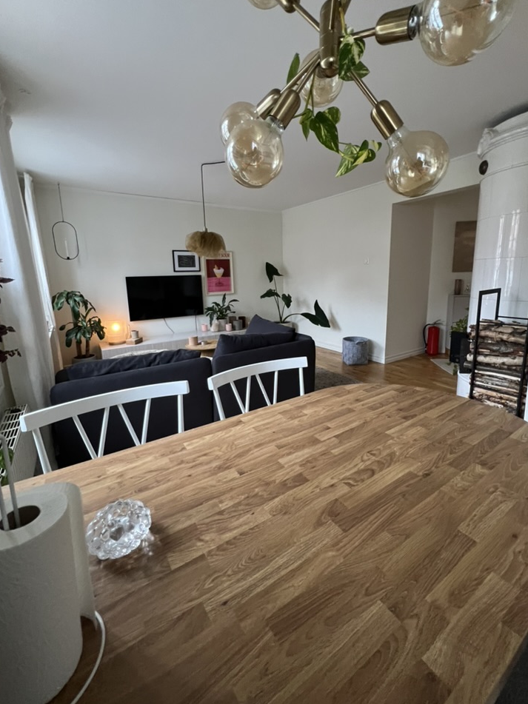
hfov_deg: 85.7
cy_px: 326
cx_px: 268
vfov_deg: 101.9
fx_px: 285
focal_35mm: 14
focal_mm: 1.57
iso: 320
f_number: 1.8
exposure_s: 1/60
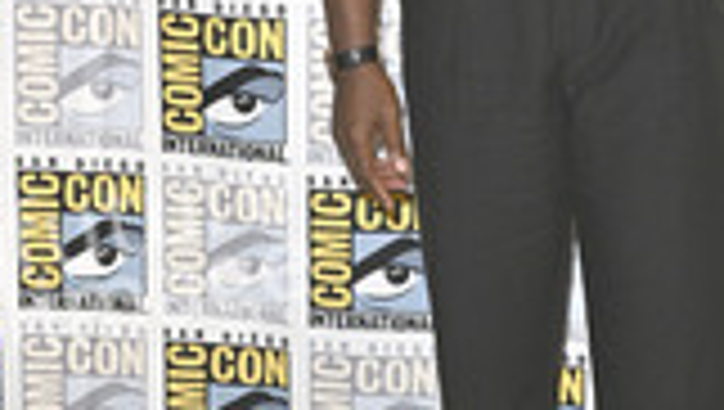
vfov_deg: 12.6
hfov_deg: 21.9
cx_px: 571
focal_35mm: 96
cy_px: 50
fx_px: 1845
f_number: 5
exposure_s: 1/250
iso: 2500
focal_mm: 37
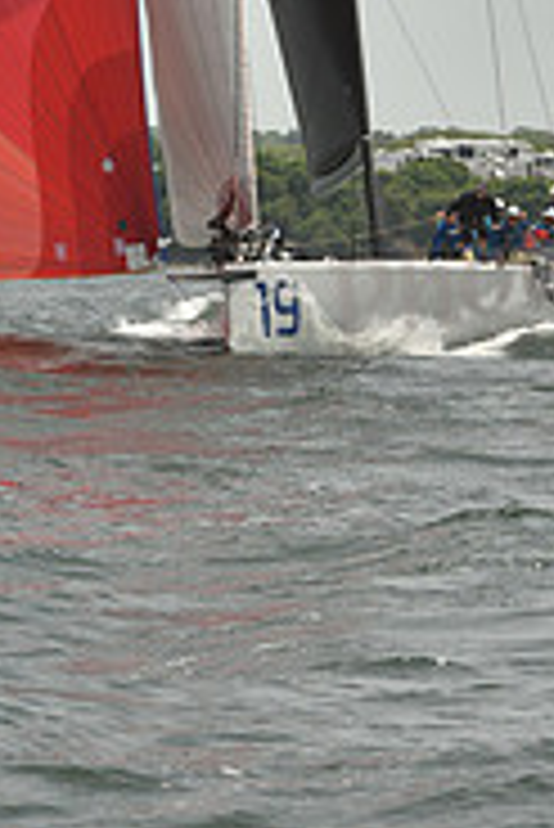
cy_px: -392
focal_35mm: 410
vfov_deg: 5.0
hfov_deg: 3.4
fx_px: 9446
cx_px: 97
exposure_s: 1/1000
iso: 400
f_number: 13
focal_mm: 130
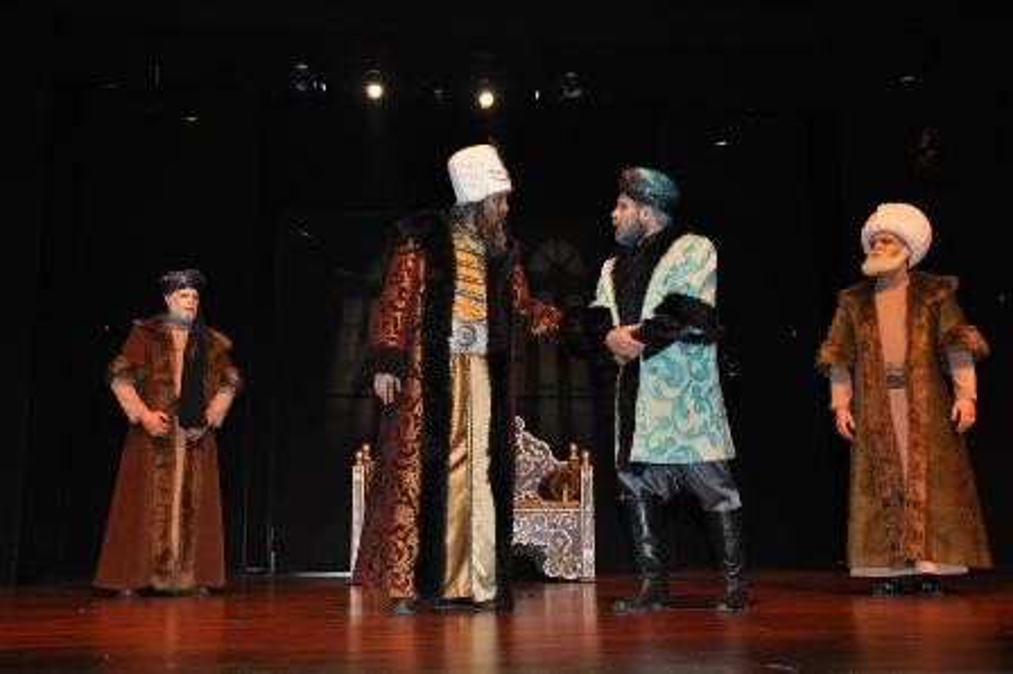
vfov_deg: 34.2
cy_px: 337
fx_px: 1097
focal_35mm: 39
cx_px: 506
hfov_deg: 49.6
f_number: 4
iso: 800
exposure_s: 1/60
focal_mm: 26
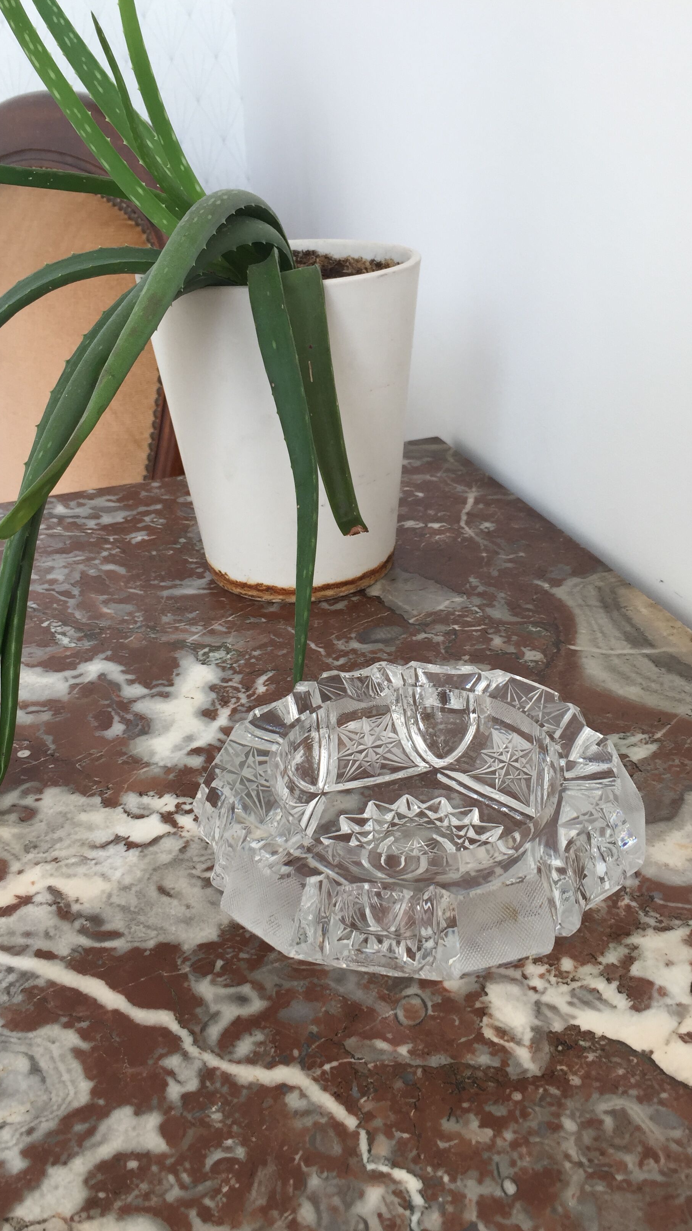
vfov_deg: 61.0
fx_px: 1044
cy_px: 613
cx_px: 348
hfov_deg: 36.7
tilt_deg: -26.5
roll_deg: +3.7
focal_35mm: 32
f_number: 2.2
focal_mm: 4.15
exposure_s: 1/128
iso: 32
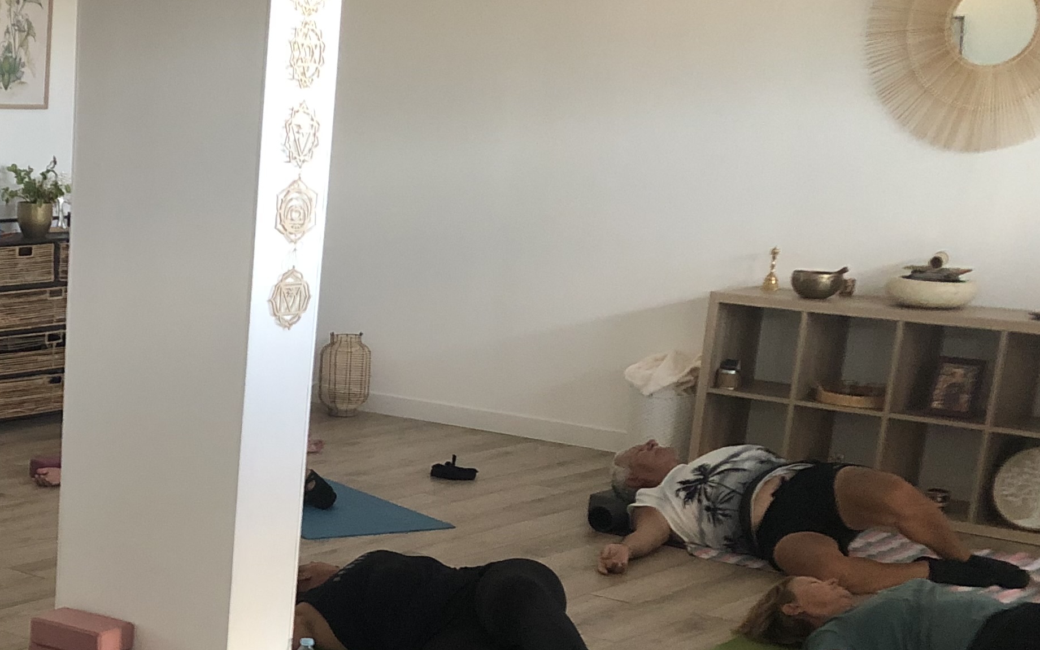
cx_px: -22
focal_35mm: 65
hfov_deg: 29.3
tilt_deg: -15.7
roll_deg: -1.9
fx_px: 1842
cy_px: 679
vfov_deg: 19.3
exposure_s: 1/15
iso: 80
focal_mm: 3.99
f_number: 1.8
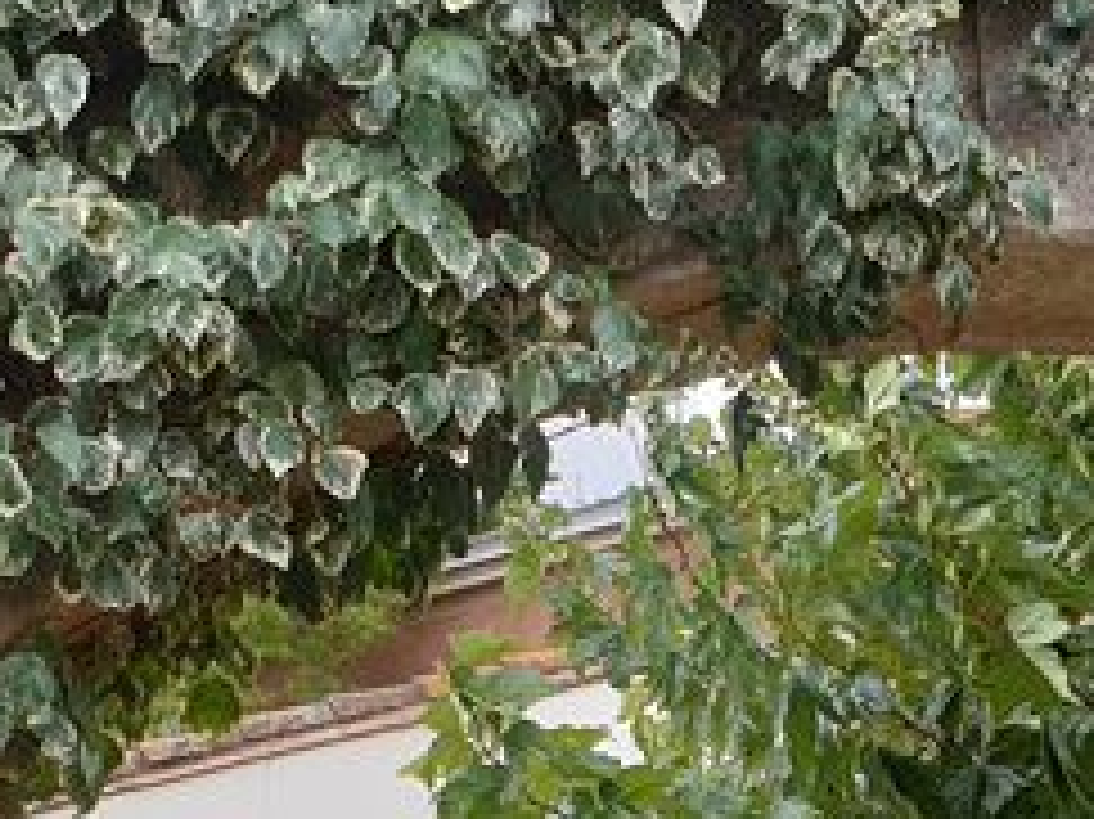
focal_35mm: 107
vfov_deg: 12.8
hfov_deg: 18.1
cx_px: 990
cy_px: 1377
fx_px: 3380
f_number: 2.4
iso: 50
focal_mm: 4.3
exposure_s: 1/224
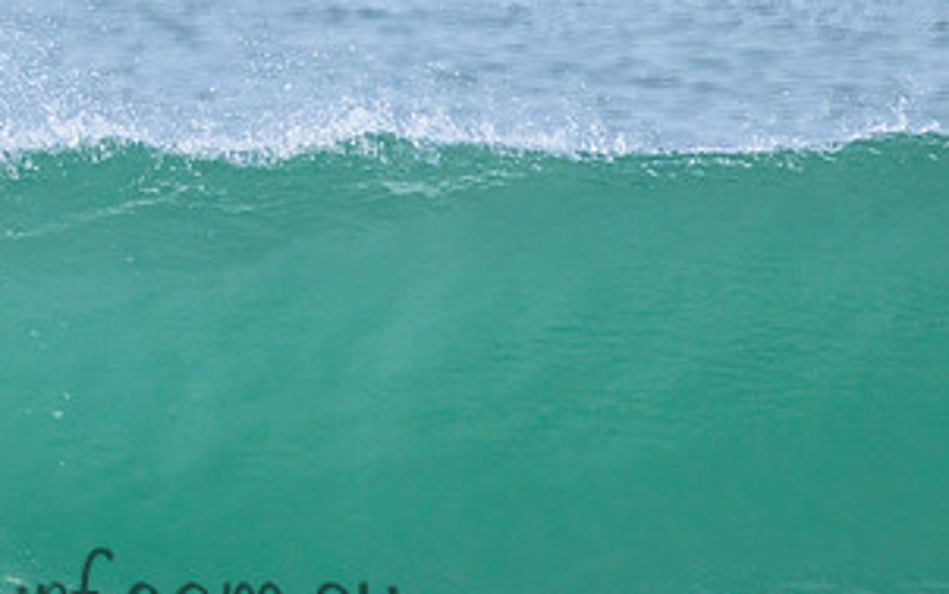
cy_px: 368
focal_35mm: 2152
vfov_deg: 0.6
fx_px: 55679
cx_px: 89
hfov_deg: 1.0
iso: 2200
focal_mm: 800
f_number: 11
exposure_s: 1/2000
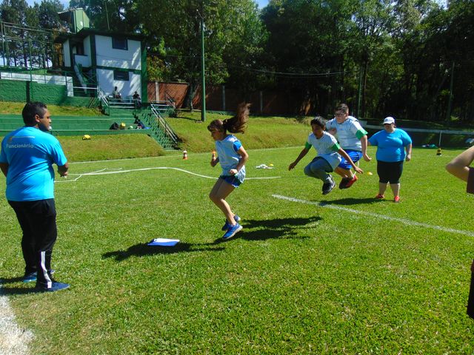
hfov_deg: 69.4
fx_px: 342
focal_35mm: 25
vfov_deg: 54.9
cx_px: 237
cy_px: 178
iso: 80
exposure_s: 1/1000
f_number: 3
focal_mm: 4.5
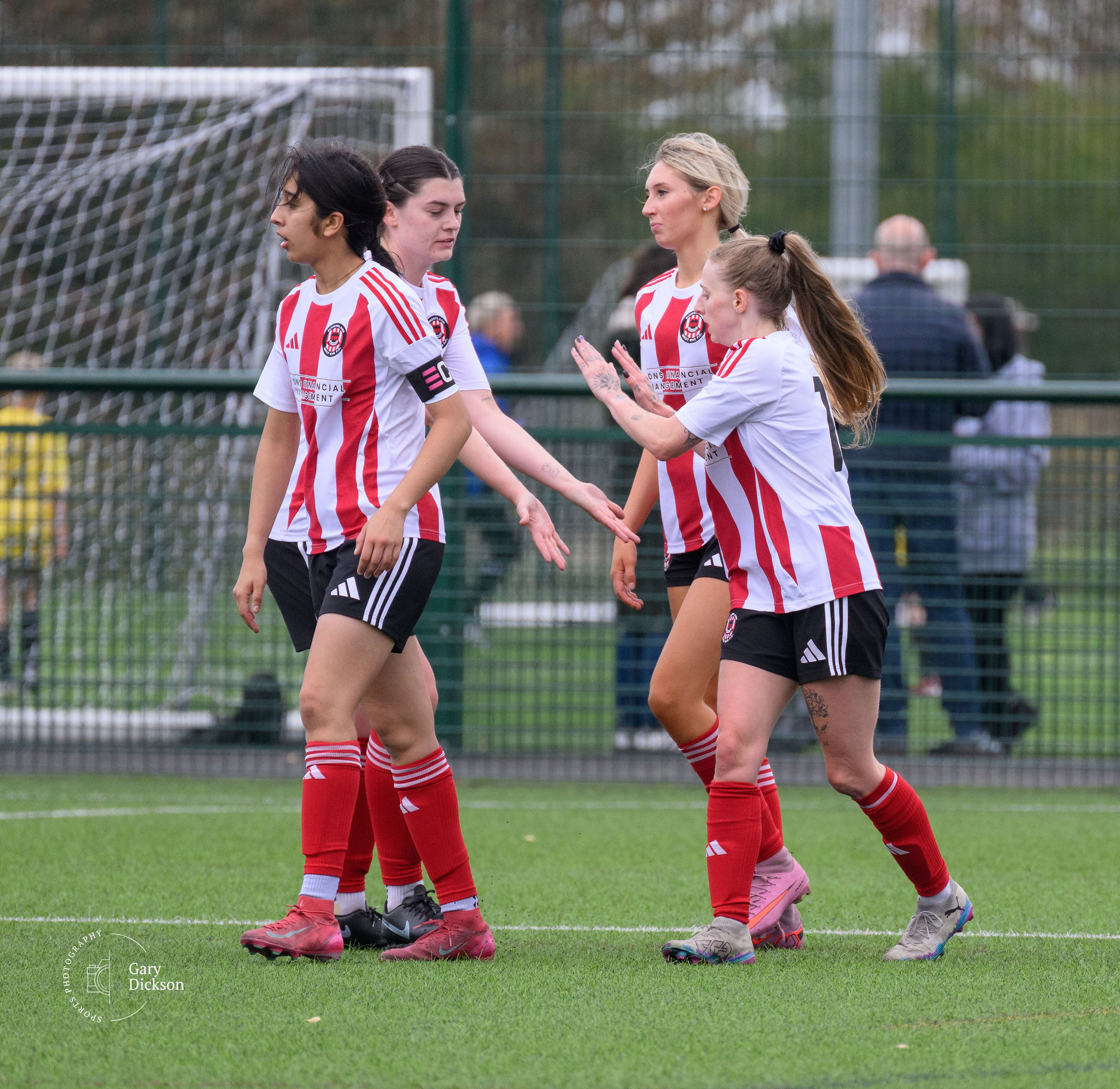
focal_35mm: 749
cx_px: 869
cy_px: 613
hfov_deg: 2.4
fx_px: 27047
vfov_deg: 2.3
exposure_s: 1/1250
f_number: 5.6
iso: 1250
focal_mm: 400
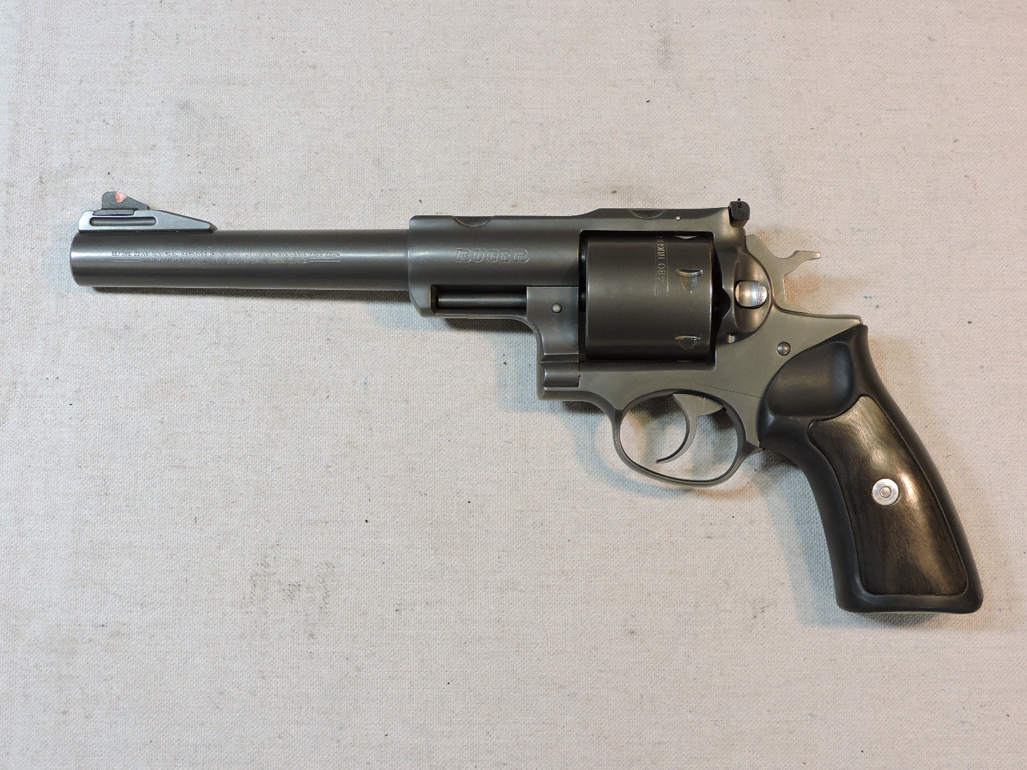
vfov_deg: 30.9
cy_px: 385
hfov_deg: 40.4
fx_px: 1394
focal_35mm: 47
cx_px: 514
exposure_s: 1/50
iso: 180
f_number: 3.5
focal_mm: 8.4
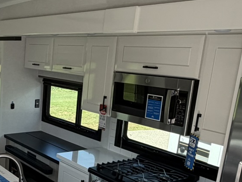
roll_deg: -0.1
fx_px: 357
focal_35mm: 51
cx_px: -6
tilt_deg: -14.0
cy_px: 135
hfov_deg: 33.9
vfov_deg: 28.2
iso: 100
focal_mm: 2.22
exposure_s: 1/121
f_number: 2.2
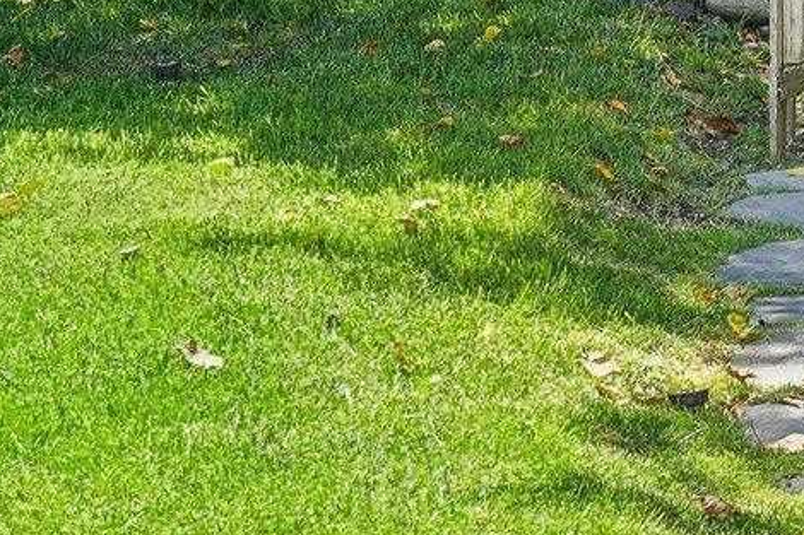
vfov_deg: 8.3
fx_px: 3505
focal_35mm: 157
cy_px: -536
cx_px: 1608
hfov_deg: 11.7
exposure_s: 1/40
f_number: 8
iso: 160
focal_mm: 24
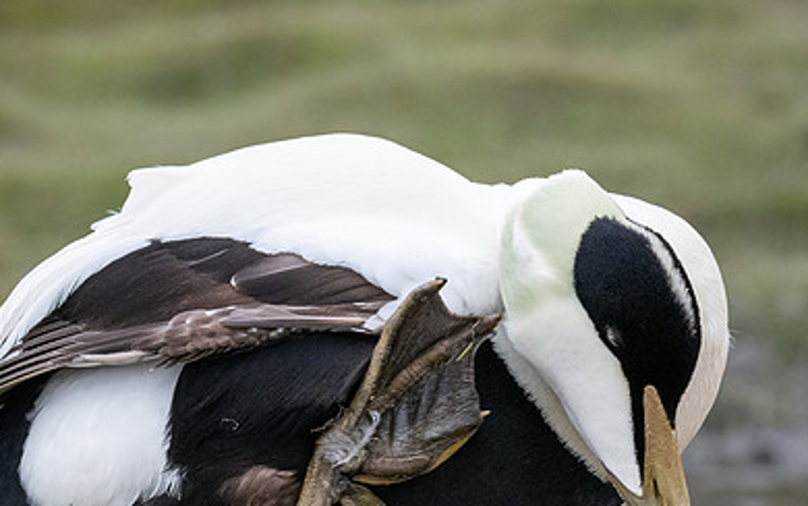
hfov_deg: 3.1
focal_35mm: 687
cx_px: 525
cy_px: 265
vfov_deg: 1.9
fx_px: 15133
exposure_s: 1/1000
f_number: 8
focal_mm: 220
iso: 1600
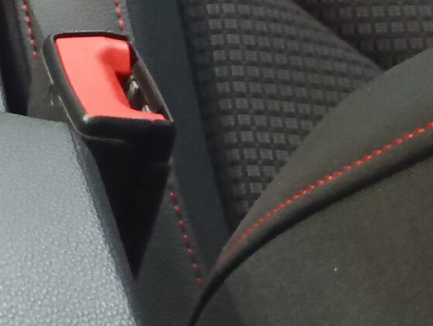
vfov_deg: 11.1
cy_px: -310
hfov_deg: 13.8
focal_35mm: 123
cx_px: -411
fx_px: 1541
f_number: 16
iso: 2500
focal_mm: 3.98
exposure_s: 1/14.3
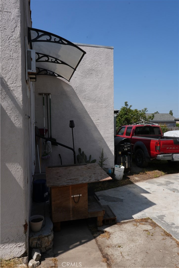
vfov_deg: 73.7
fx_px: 179
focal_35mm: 24
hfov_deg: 53.1
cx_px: 90
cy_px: 134
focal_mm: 16
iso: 125
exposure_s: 1/60.1
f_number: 22
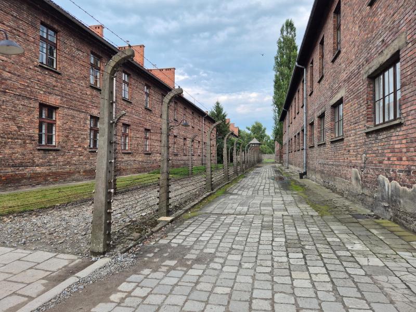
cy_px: 156
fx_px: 276
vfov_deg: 58.9
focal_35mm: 23
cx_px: 208
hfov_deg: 73.9
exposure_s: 1/327
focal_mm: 5.4
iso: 25
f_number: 1.8
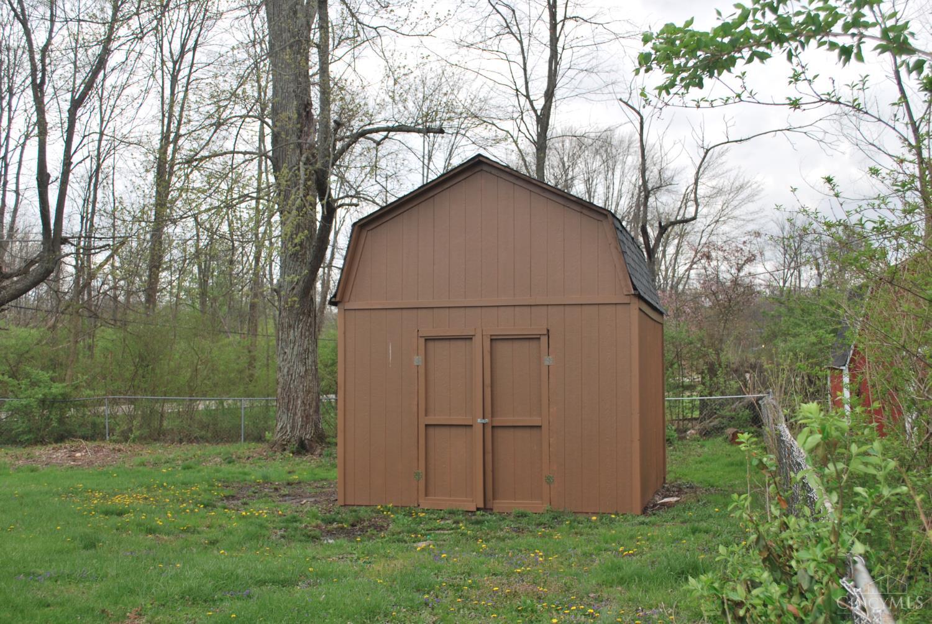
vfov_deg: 34.3
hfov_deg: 49.5
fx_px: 1011
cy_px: 312
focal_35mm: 39
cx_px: 466
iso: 100
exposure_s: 1/200
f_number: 7.1
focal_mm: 26
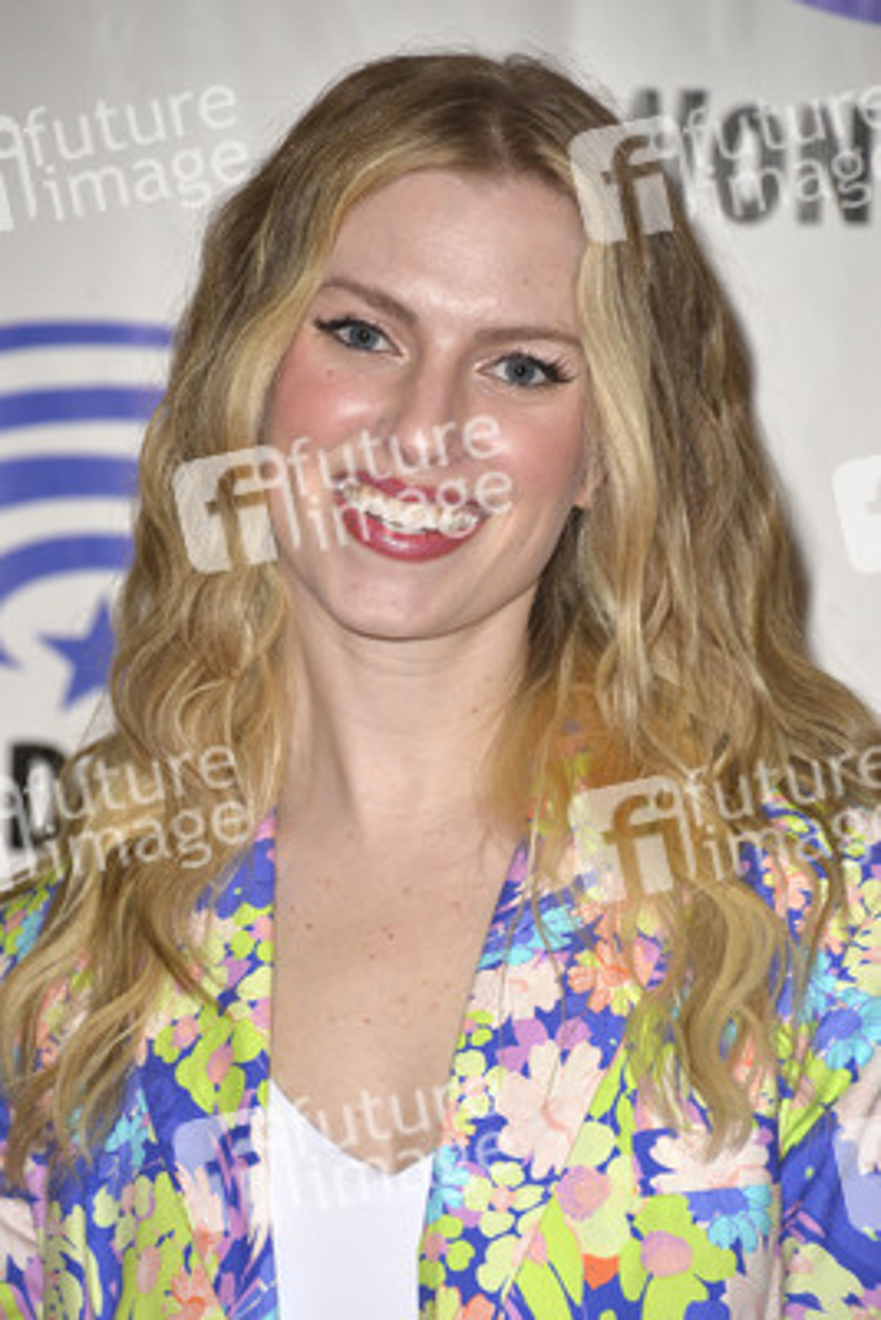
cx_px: 440
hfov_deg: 5.5
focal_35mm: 250
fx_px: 9168
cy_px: 660
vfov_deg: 8.2
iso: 320
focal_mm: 250
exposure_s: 1/250
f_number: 6.3
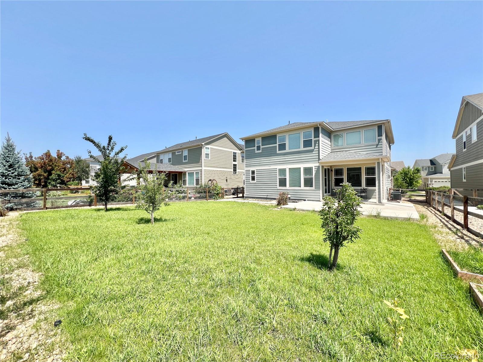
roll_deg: +0.2
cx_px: 242
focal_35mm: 13
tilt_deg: +0.5
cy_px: 181
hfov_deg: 106.2
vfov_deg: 89.9
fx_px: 181
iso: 32
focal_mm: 1.57
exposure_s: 1/1449
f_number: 1.8
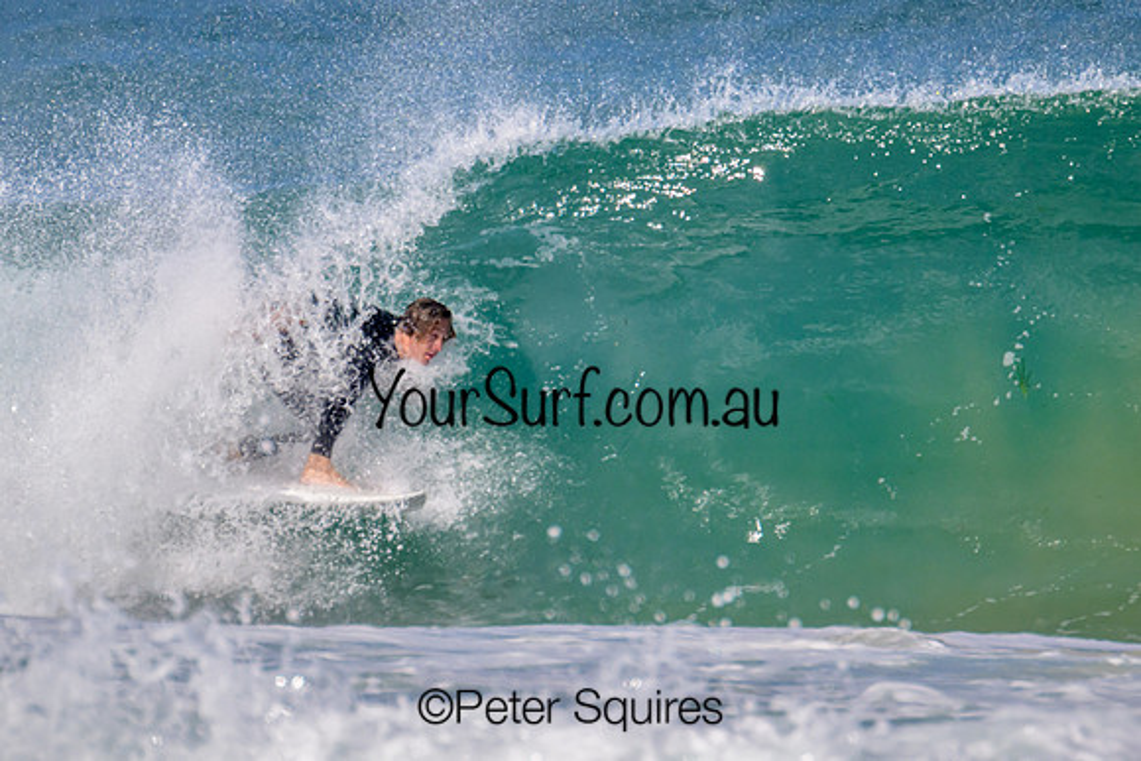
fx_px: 34560
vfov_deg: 1.3
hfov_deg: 1.9
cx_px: 559
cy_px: 336
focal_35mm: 1090
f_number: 11
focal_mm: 800
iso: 800
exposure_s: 1/2000
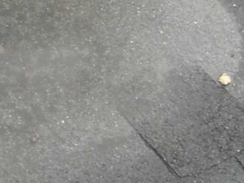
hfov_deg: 10.7
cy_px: -149
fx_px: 1198
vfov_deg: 8.4
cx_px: -234
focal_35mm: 170
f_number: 2.8
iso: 91
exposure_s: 1/250
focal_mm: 5.7
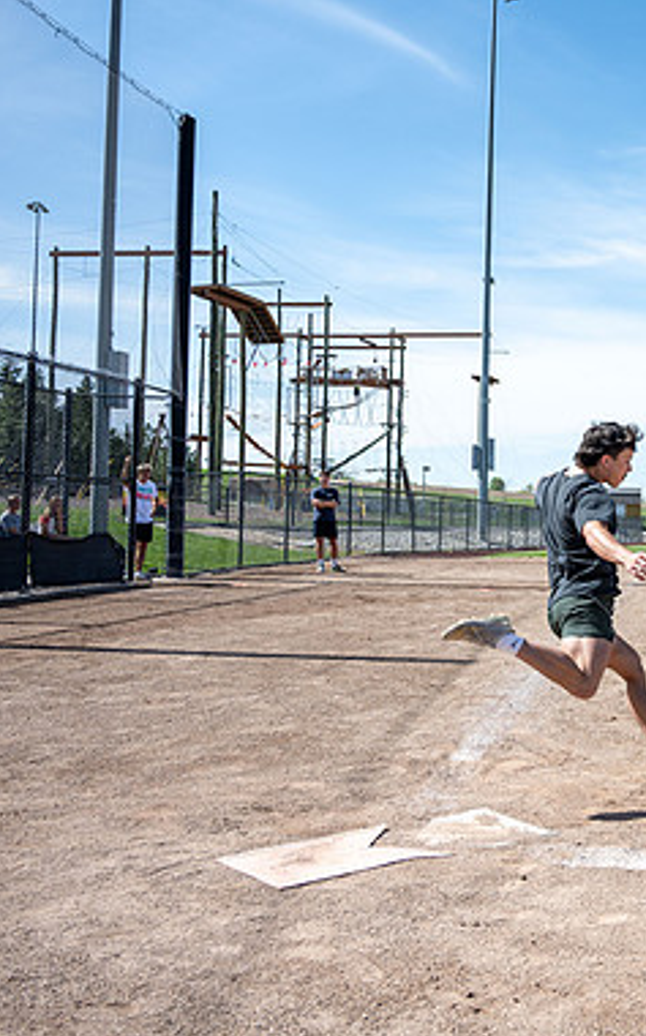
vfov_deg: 48.2
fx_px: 1157
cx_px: 680
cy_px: 483
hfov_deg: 28.8
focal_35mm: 41
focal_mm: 24
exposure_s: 1/2000
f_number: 4
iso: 100
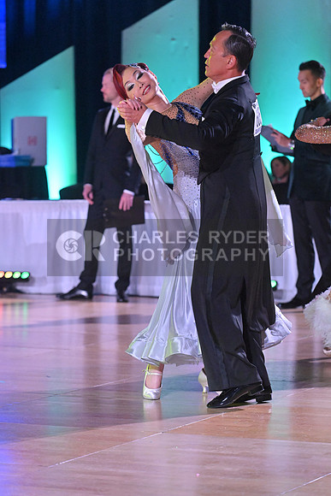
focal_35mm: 145
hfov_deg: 9.5
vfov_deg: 14.2
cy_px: 248
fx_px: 1998
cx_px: 166
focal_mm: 145
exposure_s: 1/400
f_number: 5
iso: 5000
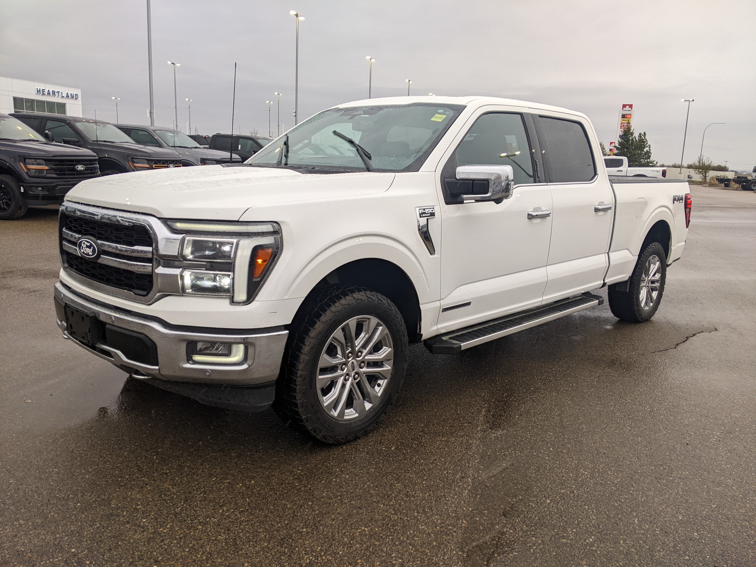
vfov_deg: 51.4
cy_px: 284
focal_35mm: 27
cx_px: 378
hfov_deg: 65.3
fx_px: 590
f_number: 1.8
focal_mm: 4.44
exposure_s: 1/355
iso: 58
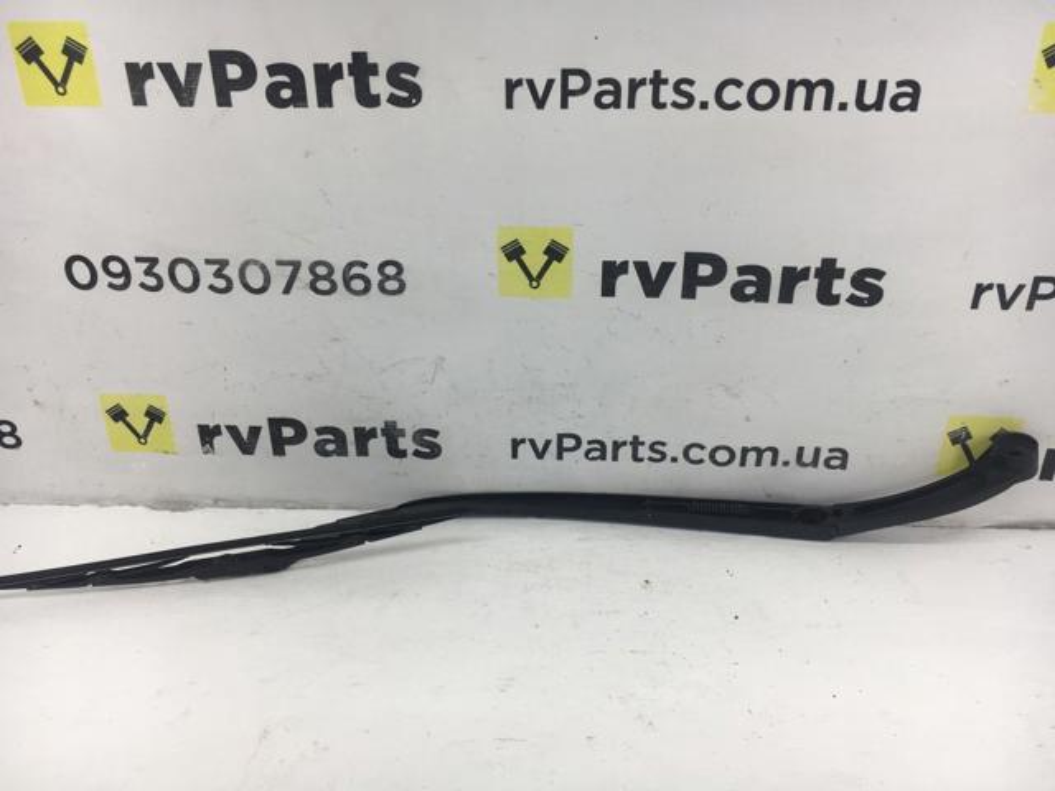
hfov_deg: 61.7
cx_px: 528
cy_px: 396
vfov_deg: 48.2
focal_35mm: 29
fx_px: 884
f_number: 2.2
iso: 32
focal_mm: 4.15
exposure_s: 1/100
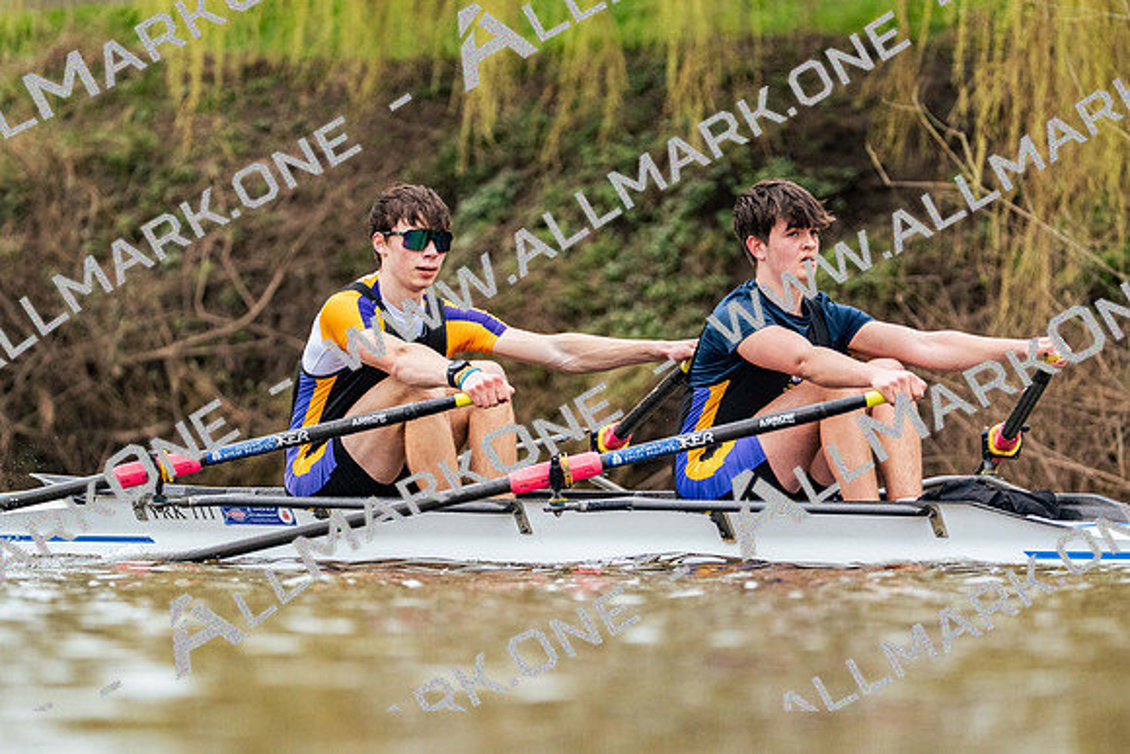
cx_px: 565
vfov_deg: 4.4
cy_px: 377
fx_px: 9795
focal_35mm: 312
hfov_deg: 6.6
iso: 5000
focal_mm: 312
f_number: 6.3
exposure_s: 1/2000
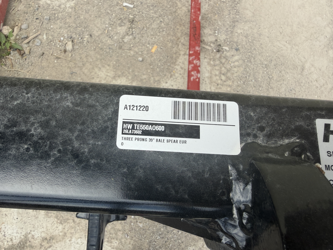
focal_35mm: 24
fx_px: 231
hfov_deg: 71.6
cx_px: 166
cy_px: 125
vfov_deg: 56.8
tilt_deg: -77.9
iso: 50
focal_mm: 2.22
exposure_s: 1/507
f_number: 2.2
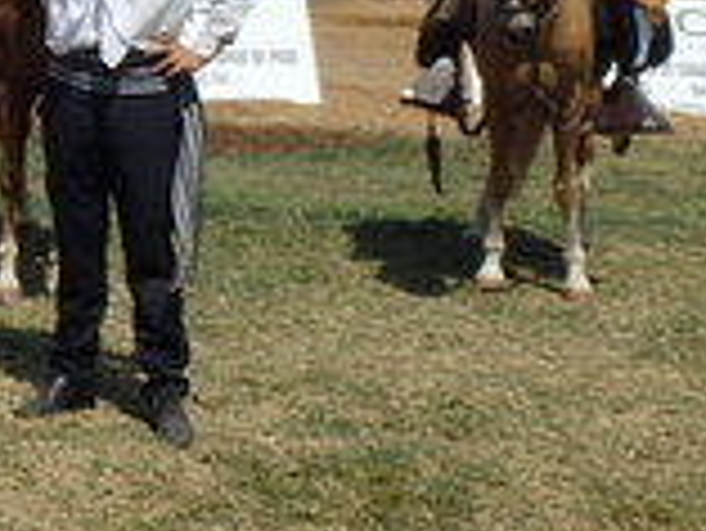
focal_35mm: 89
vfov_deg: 15.8
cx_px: -216
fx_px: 1817
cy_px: -142
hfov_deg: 20.1
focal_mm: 5
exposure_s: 1/250
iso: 125
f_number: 11
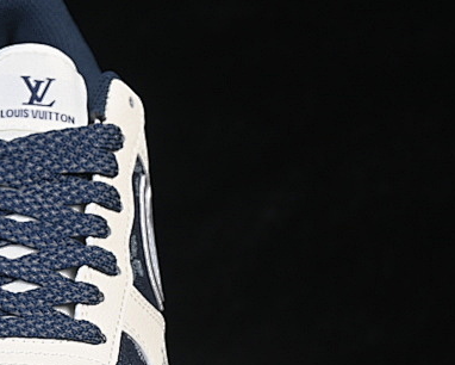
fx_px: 2681
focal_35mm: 199
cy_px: 391
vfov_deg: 7.7
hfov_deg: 9.5
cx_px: -144
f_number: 7.1
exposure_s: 1/60
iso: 160
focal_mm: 50
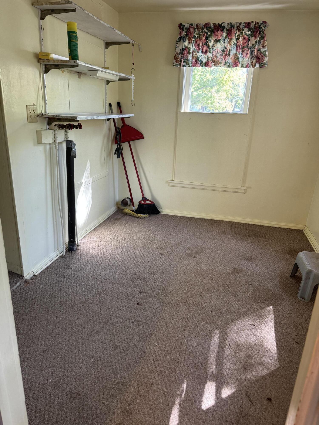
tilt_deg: -19.2
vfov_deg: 71.6
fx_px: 295
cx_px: 160
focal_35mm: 24
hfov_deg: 56.8
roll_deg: -2.3
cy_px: 212
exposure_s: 1/121
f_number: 1.78
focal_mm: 6.76
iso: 200
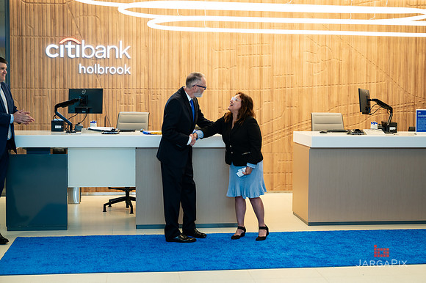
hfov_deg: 36.1
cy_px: 140
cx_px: 222
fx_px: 653
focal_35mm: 55
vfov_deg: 24.5
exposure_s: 1/200
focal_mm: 53
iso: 500
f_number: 3.5
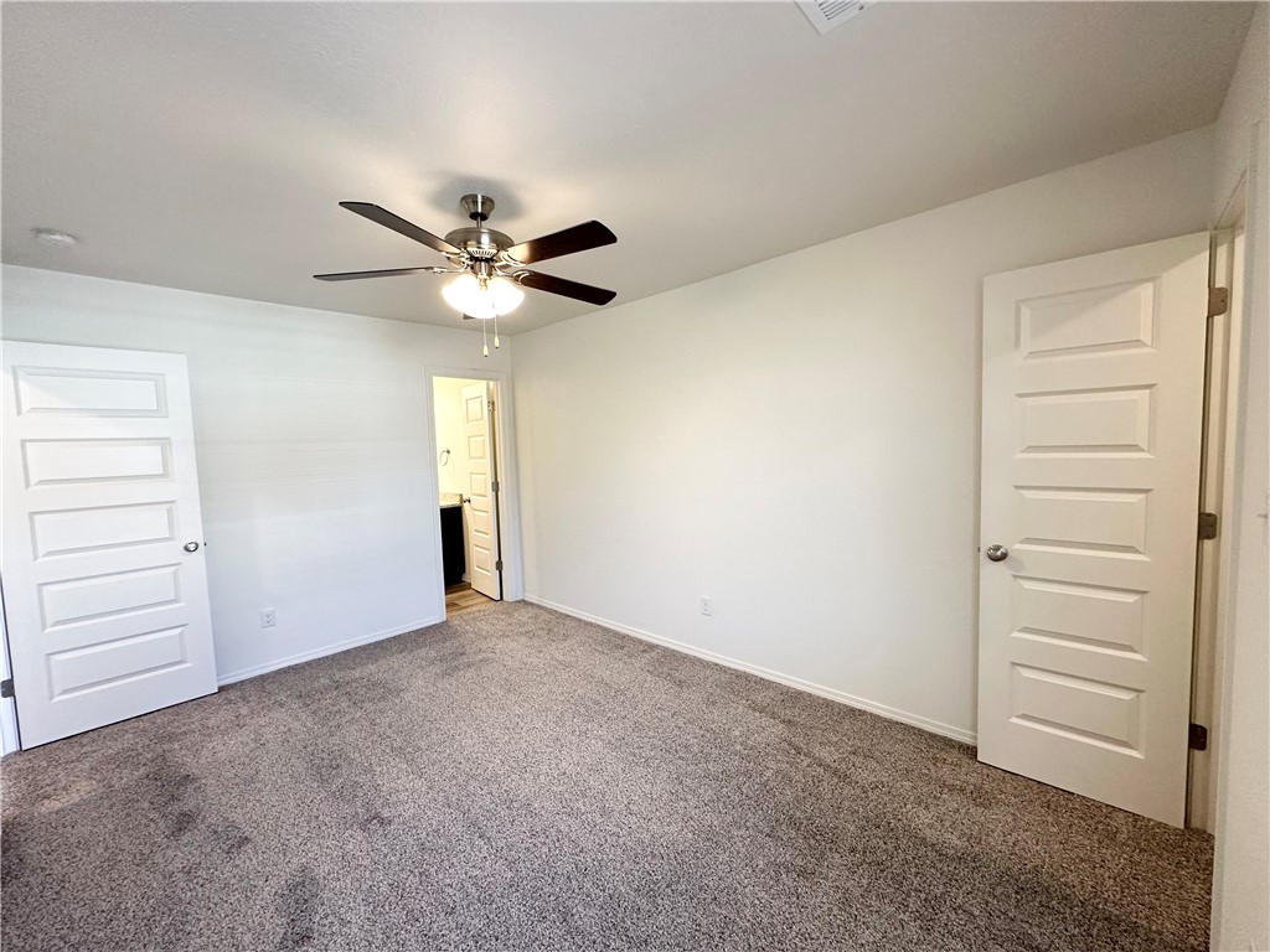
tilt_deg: -4.4
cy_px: 476
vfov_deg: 85.7
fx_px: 514
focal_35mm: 14
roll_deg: +1.5
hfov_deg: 102.1
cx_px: 635
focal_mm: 2.22
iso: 200
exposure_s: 1/120
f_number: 2.2
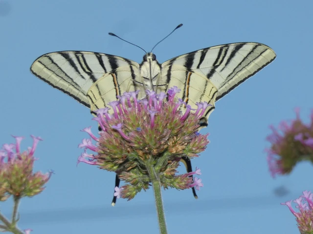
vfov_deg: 9.9
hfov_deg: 13.2
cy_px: 117
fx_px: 1356
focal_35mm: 150
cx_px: 156
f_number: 5.4
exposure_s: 1/250
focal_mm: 26.9
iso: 125
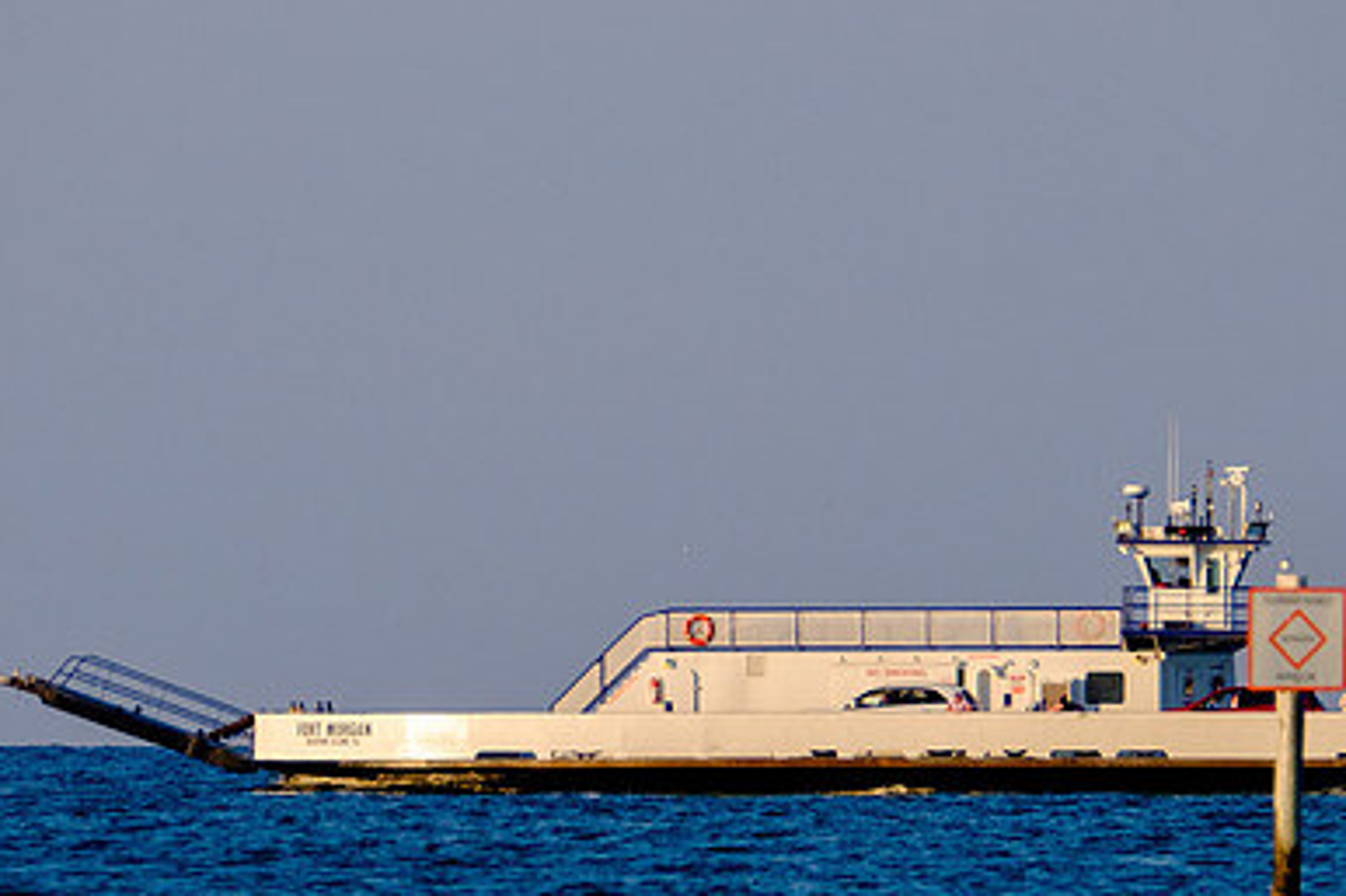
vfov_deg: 1.5
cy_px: 577
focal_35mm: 934
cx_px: 603
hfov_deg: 2.2
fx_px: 34905
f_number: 8
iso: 800
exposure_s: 1/1000
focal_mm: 400
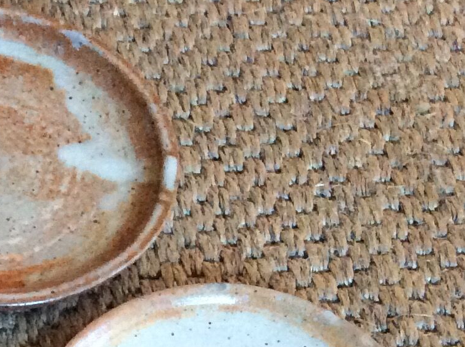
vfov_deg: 12.6
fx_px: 1475
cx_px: -96
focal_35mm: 110
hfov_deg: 17.1
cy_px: 552
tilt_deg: -62.8
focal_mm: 3.3
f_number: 2.4
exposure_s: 1/25
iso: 250
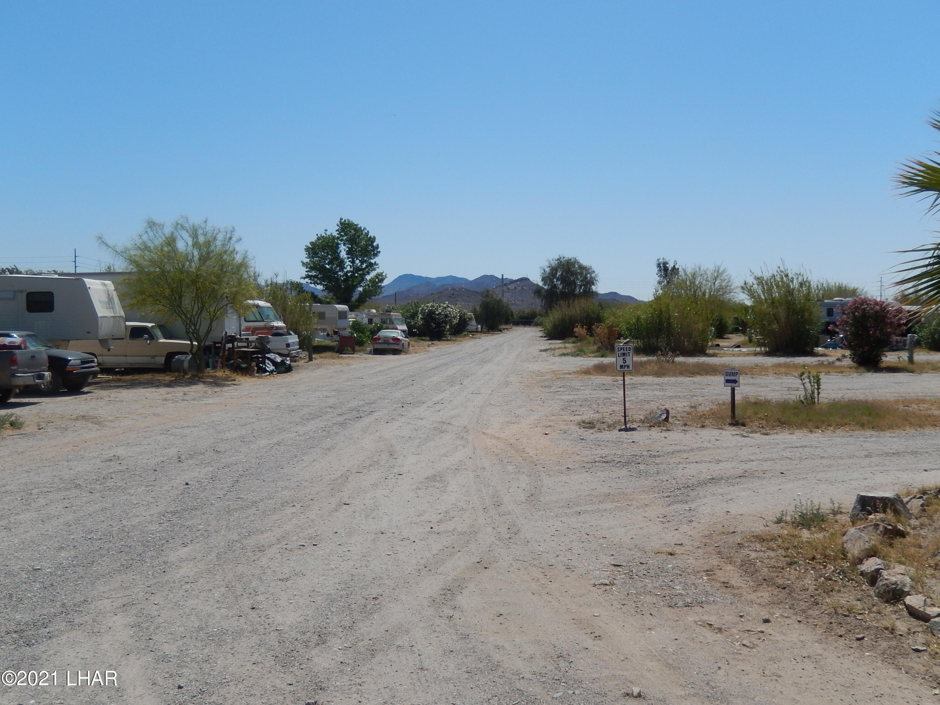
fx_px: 978
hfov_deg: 51.4
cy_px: 352
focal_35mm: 36
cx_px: 470
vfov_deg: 39.7
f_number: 8
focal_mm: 6.5
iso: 125
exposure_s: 1/640
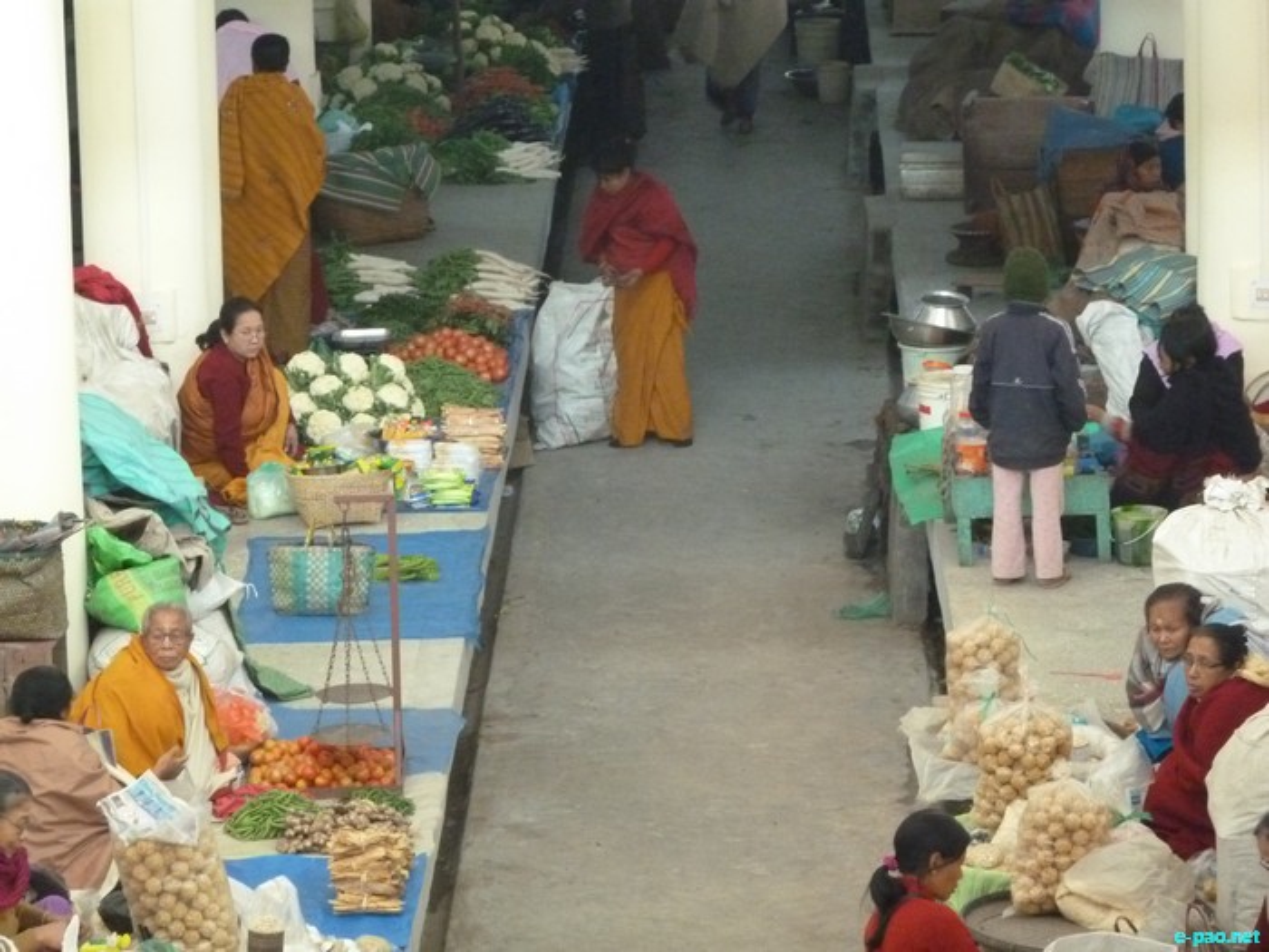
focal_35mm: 158
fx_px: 5792
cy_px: 476
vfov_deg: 9.4
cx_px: 634
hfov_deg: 12.5
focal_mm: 25.9
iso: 800
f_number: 4.5
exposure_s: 1/30
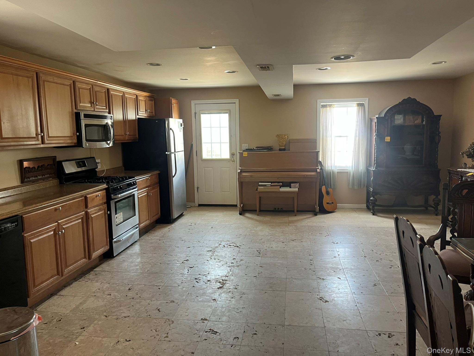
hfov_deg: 67.3
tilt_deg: -7.7
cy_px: 178
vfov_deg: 53.1
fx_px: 356
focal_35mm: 26
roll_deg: +1.1
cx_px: 237
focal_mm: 5.1
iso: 125
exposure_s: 1/60
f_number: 1.6
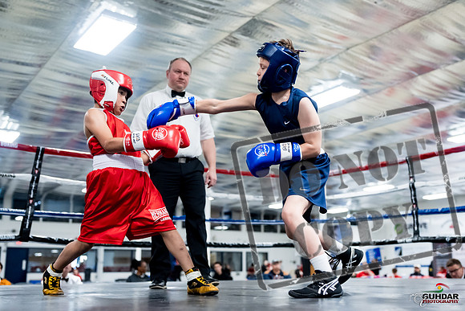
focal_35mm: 39
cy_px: 174
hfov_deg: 49.3
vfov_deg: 34.2
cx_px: 275
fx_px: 504
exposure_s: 1/800
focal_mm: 33
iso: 3200
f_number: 2
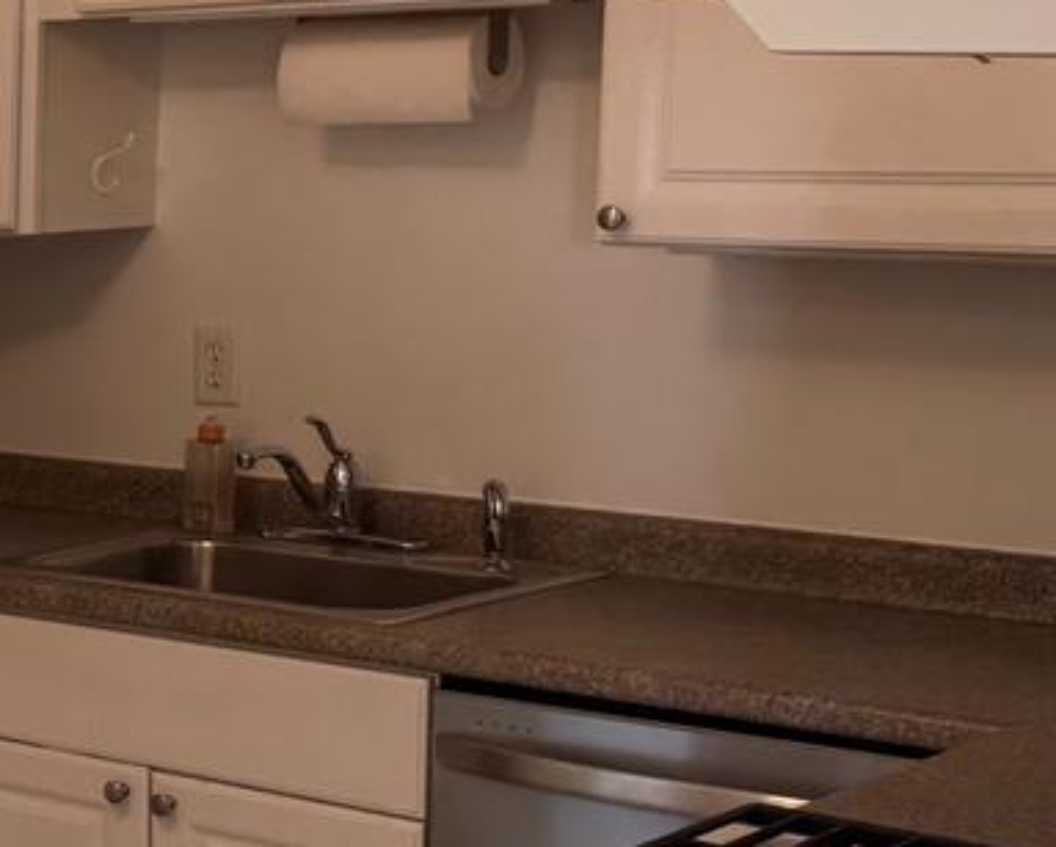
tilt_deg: -8.3
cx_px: -576
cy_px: 461
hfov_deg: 18.8
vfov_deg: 17.5
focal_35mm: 88
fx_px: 2752
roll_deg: +0.6
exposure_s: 1/120
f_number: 1.78
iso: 100
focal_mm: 6.76
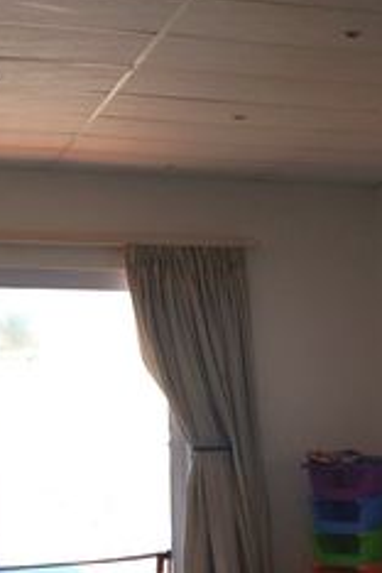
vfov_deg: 21.2
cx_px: 509
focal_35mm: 94
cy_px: 514
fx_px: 1496
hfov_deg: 13.9
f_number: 2.4
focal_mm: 4.12
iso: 50
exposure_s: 1/169
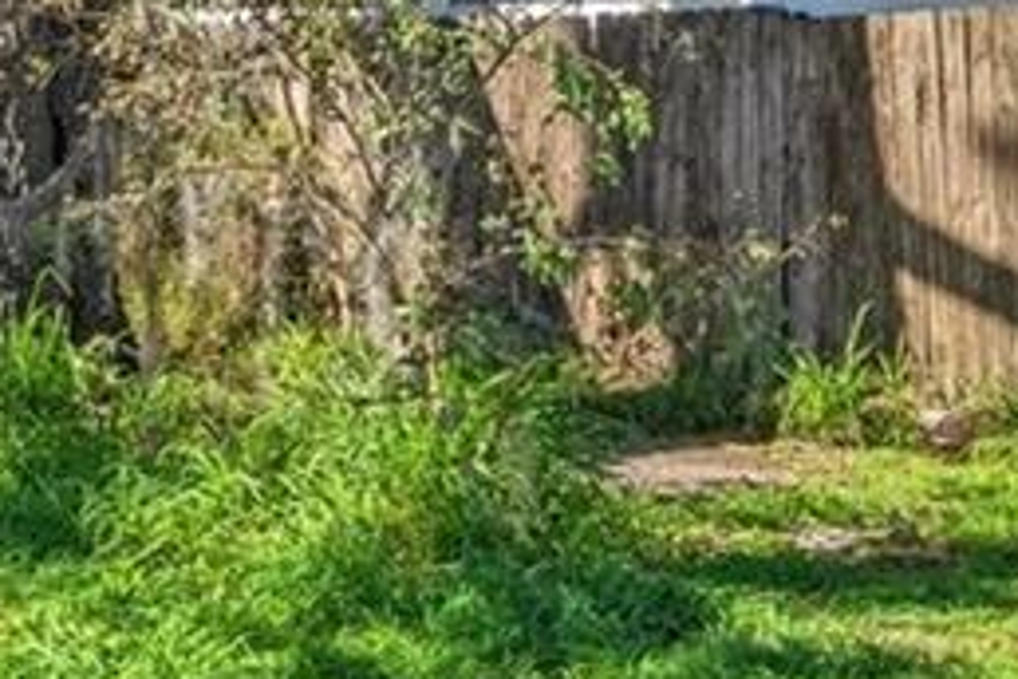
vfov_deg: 14.6
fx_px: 2630
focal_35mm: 93
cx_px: 347
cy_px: 114
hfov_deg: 21.8
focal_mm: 10
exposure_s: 1/640
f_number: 7.1
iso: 400
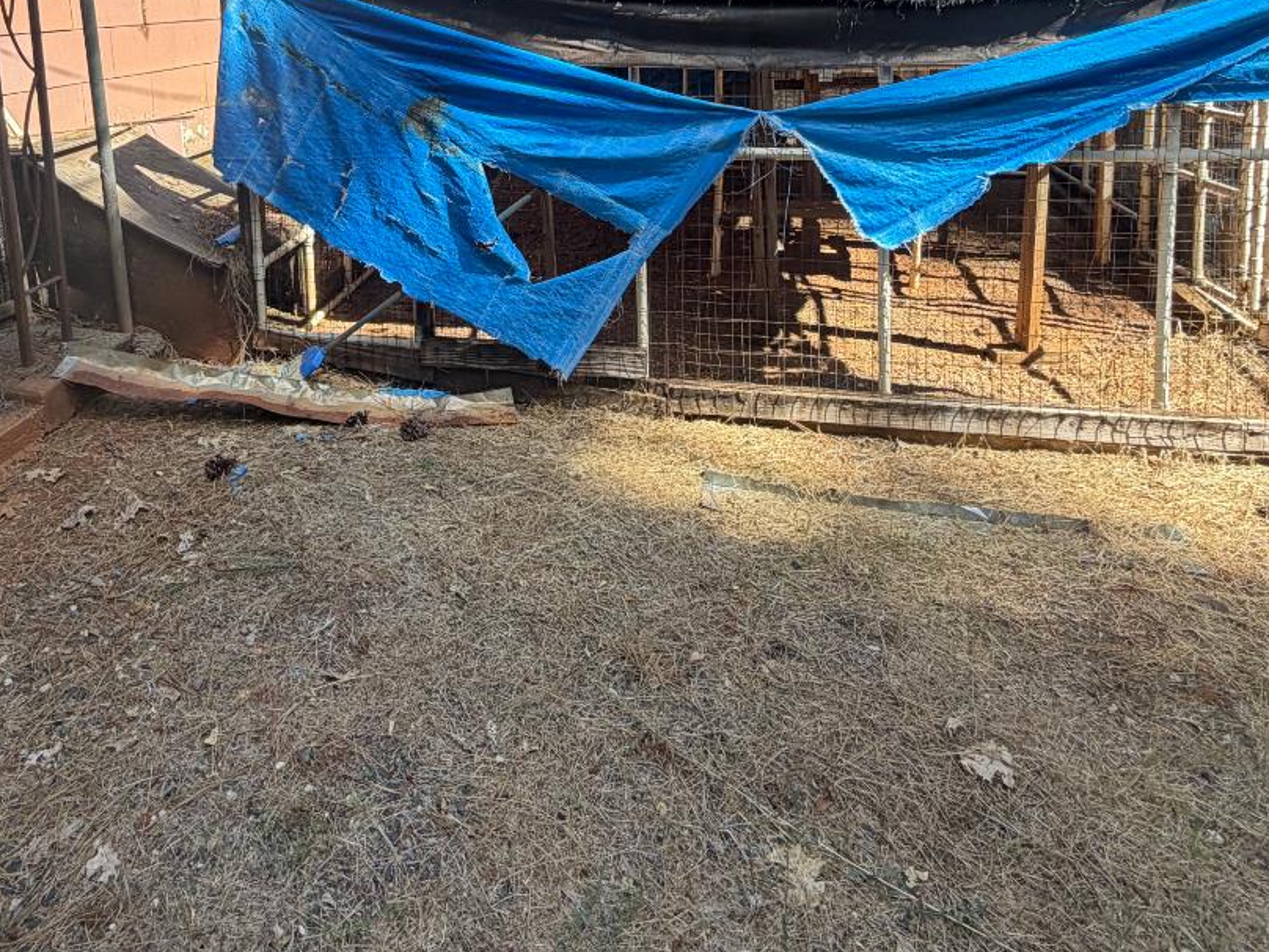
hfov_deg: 66.2
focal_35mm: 26
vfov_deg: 48.7
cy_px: 136
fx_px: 953
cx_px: 470
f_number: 2.2
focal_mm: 2.22
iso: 40
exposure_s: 1/214
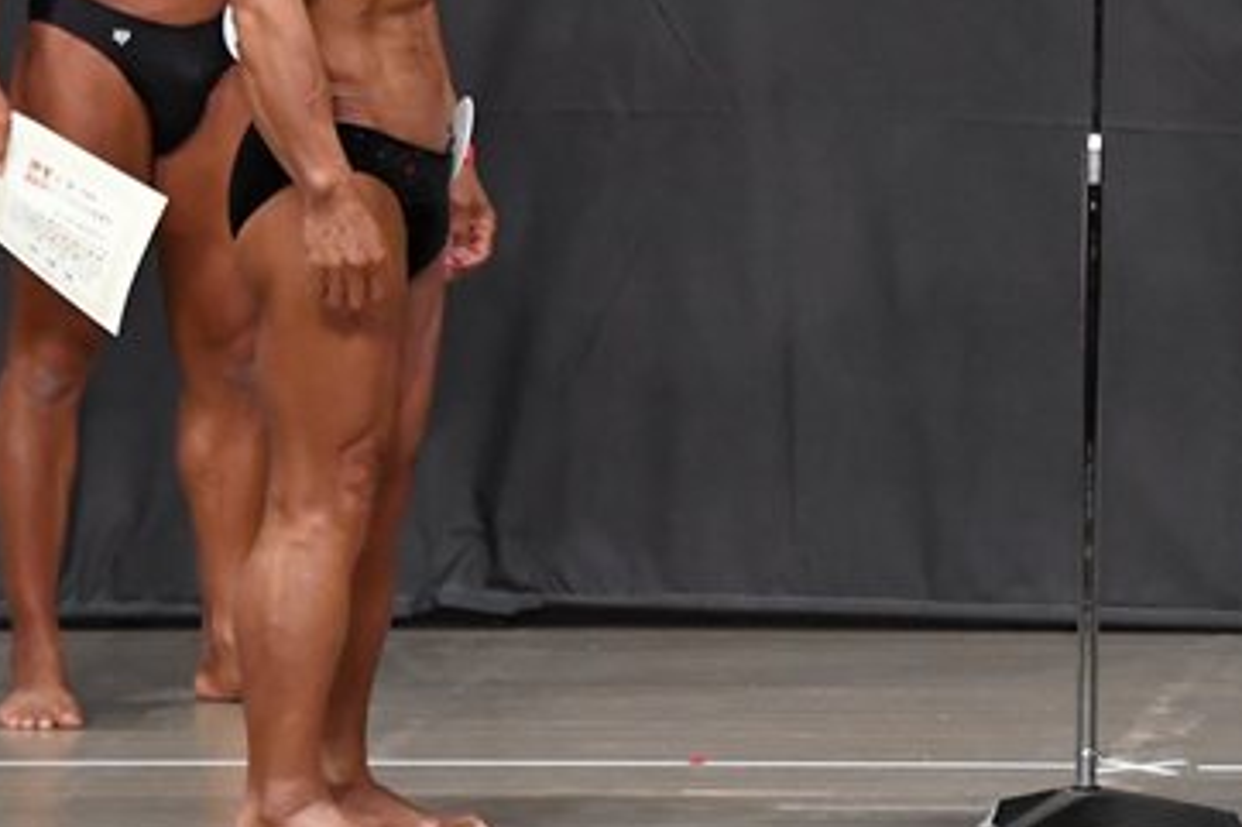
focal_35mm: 465
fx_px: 16034
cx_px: 1031
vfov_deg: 3.0
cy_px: 86
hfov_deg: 4.4
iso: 5000
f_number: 5.6
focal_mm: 145
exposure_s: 1/400
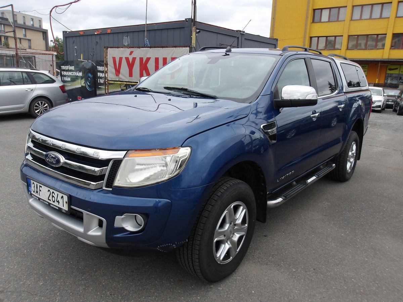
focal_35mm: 27
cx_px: 202
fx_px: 314
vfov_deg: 51.4
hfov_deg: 65.3
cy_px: 151
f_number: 3
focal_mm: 4.9
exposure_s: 1/439
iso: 100
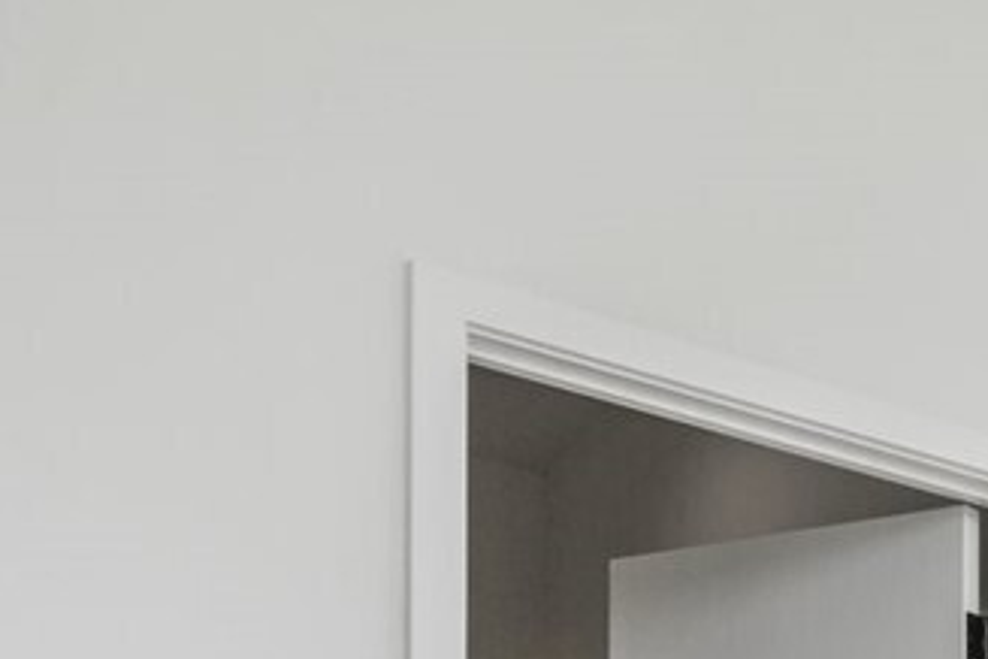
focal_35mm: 83
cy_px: 1313
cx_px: 1981
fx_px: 2278
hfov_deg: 17.5
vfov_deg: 13.9
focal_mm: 16
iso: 400
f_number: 8
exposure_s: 1/80
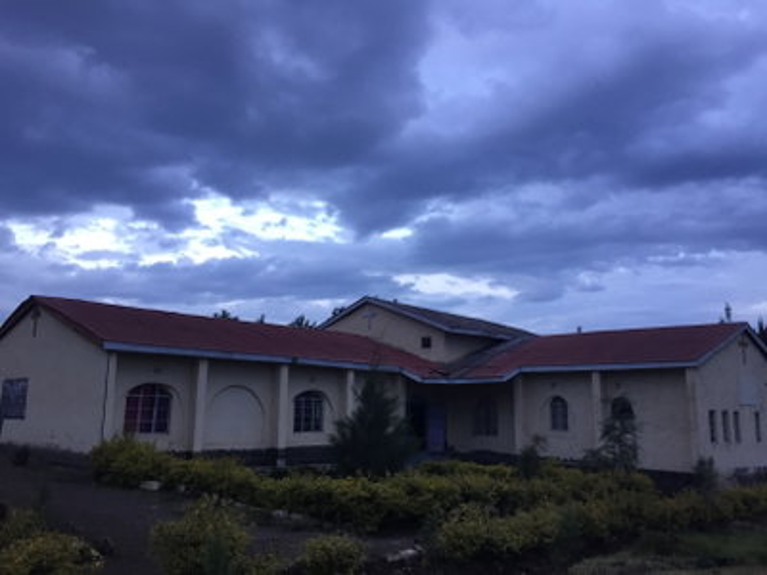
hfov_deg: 61.7
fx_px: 643
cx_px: 384
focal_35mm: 29
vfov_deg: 48.2
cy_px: 288
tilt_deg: +9.9
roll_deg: -1.3
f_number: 2.2
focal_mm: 4.15
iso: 32
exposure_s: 1/30
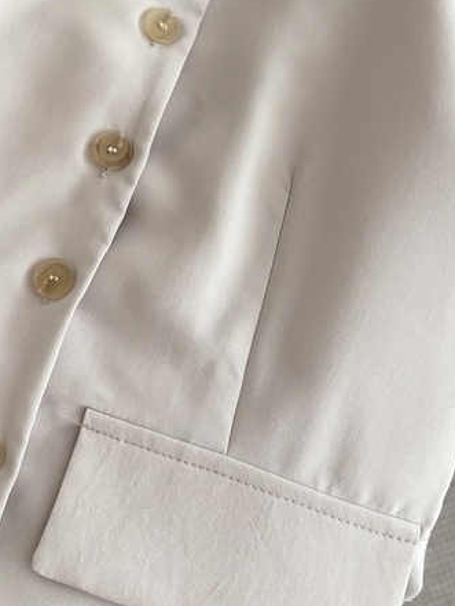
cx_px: 29
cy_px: 18
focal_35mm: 59
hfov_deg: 24.0
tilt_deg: -70.2
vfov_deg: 30.6
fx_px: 1034
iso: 125
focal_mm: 5.96
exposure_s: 1/79
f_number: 1.6
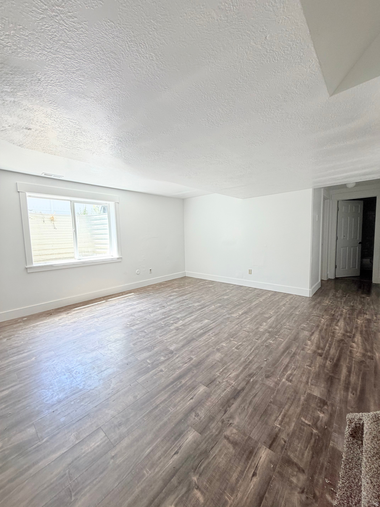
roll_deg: +2.2
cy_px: 254
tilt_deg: -4.7
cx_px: 190
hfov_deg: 85.7
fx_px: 205
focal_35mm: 14
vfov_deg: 102.1
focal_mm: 2.22
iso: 100
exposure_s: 1/121
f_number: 2.2
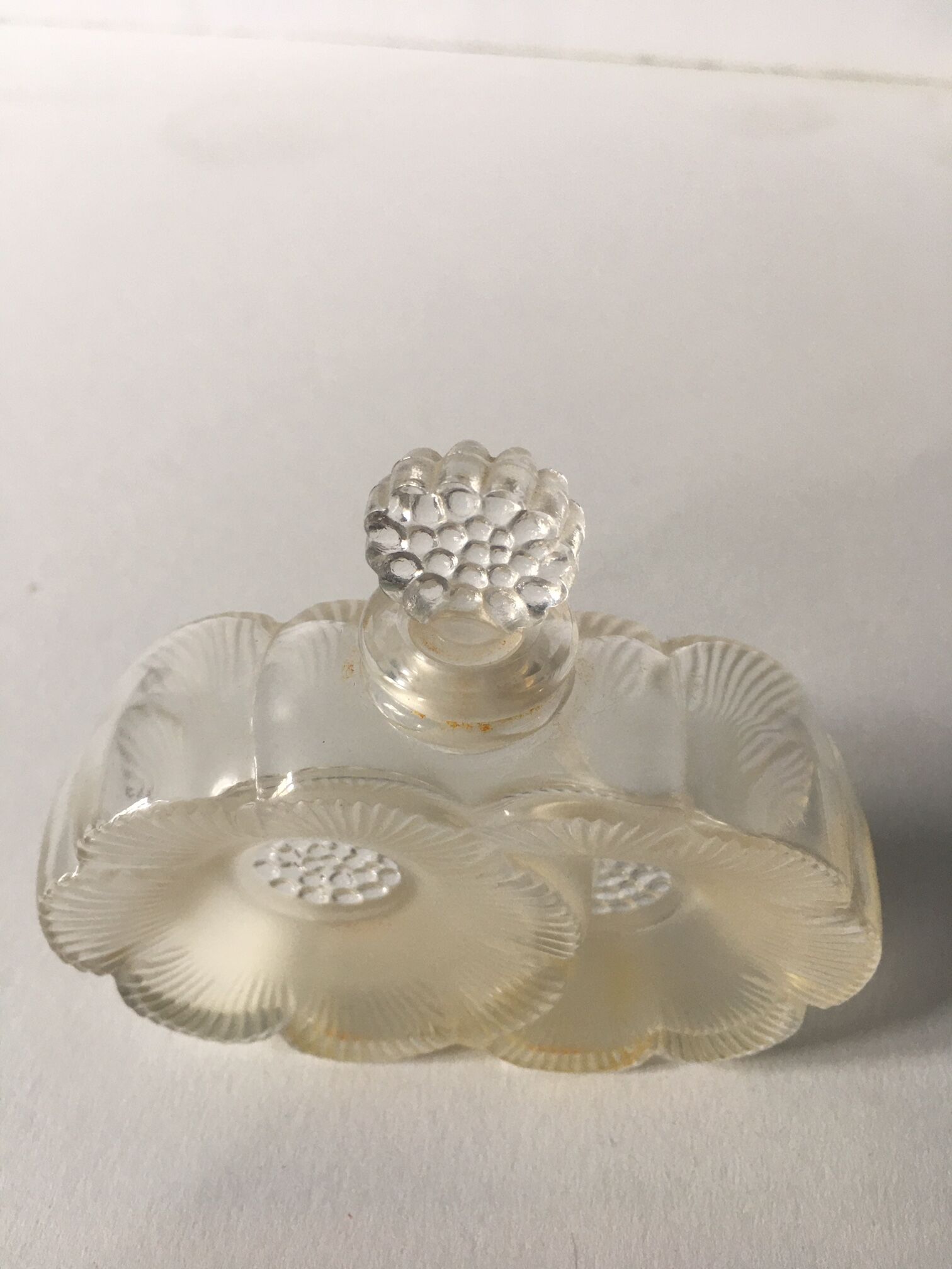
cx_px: 476
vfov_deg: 61.7
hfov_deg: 48.2
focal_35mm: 29
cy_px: 634
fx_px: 1063
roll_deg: -2.0
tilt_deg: -44.3
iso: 32
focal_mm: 4.15
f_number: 2.2
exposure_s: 1/17
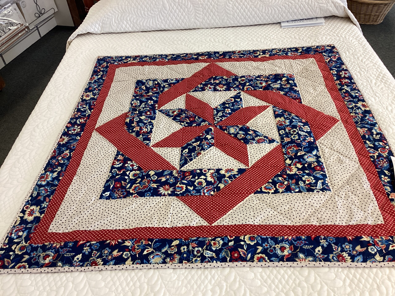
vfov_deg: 45.4
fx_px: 354
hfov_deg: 58.4
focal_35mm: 31
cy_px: 148
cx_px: 198
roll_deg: +3.9
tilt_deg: -43.0
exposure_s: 1/60
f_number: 2.4
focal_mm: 3.3
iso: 100
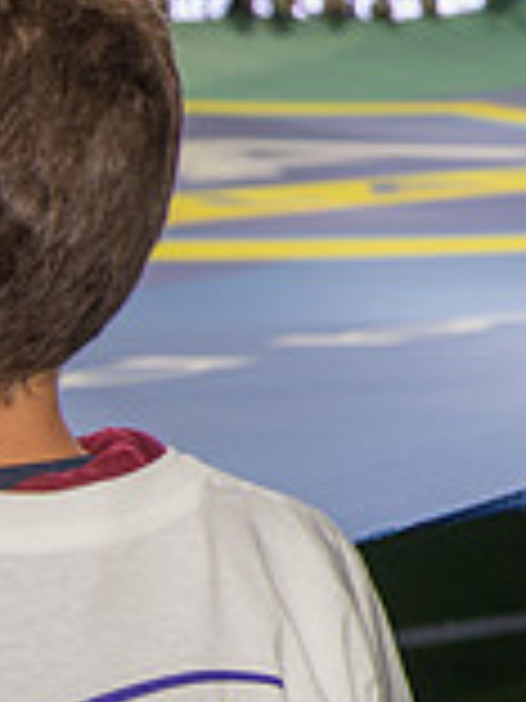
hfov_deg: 11.6
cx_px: 1128
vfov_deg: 17.4
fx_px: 2249
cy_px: 47
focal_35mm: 111
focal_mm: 31
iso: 800
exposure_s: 1/320
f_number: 4
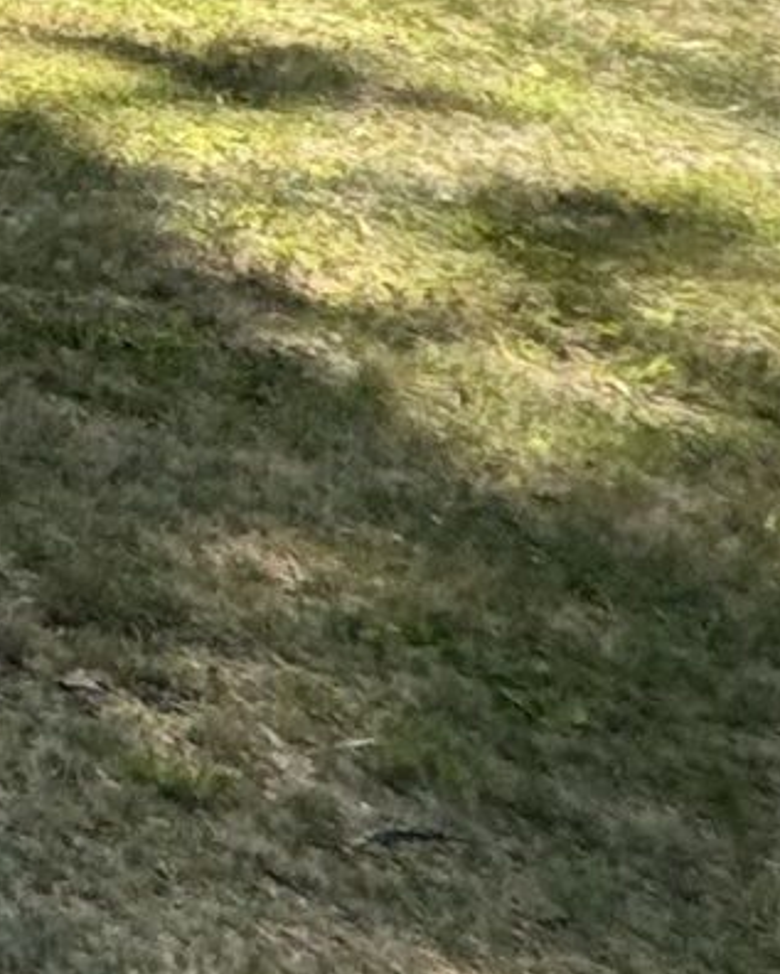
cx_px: -2756
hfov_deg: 7.1
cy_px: -873
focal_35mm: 106
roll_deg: -1.3
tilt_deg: +3.4
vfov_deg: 15.2
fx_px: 3058
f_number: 2.2
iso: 40
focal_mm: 2.22
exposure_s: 1/194
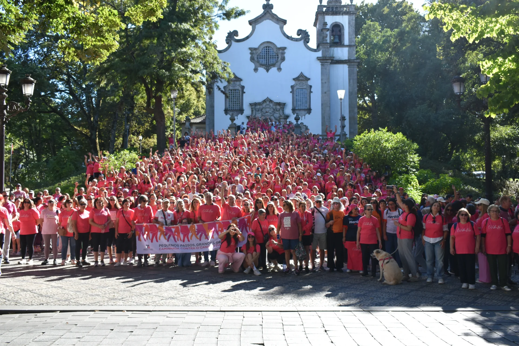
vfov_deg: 38.4
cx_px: 260
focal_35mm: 34
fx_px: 497
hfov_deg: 55.1
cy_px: 173
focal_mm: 23
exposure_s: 1/250
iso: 200
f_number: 6.3
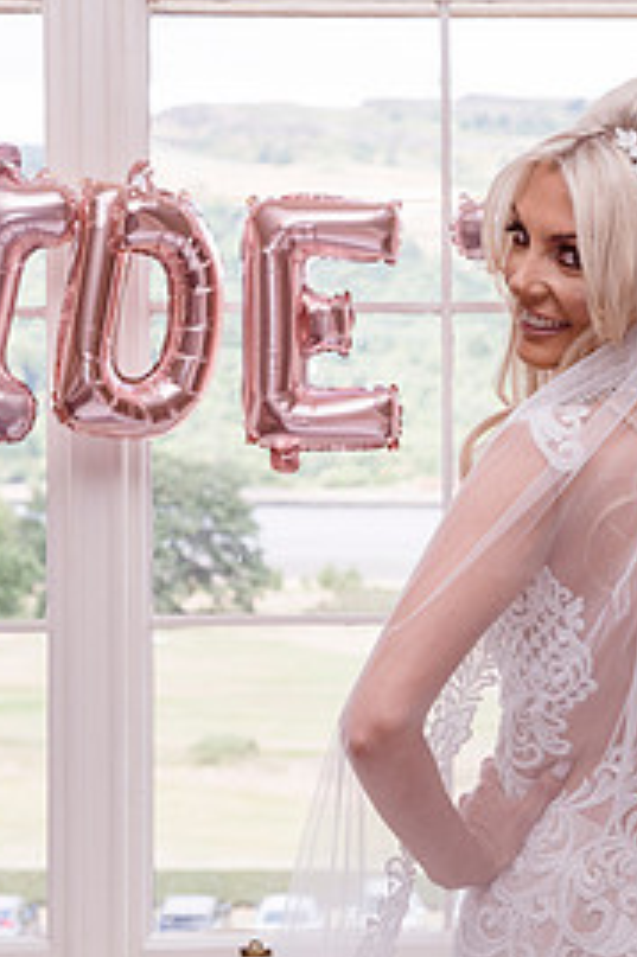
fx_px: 2445
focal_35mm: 92
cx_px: 480
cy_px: 423
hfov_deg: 14.8
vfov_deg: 22.1
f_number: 5.6
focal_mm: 55
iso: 400
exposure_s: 1/250
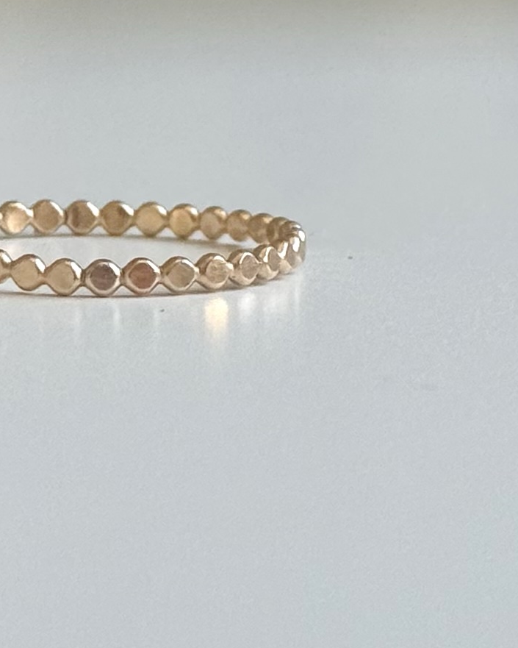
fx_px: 2395
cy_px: 234
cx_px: 104
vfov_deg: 15.4
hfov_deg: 12.3
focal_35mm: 125
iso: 100
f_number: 1.78
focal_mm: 6.76
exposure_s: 1/312
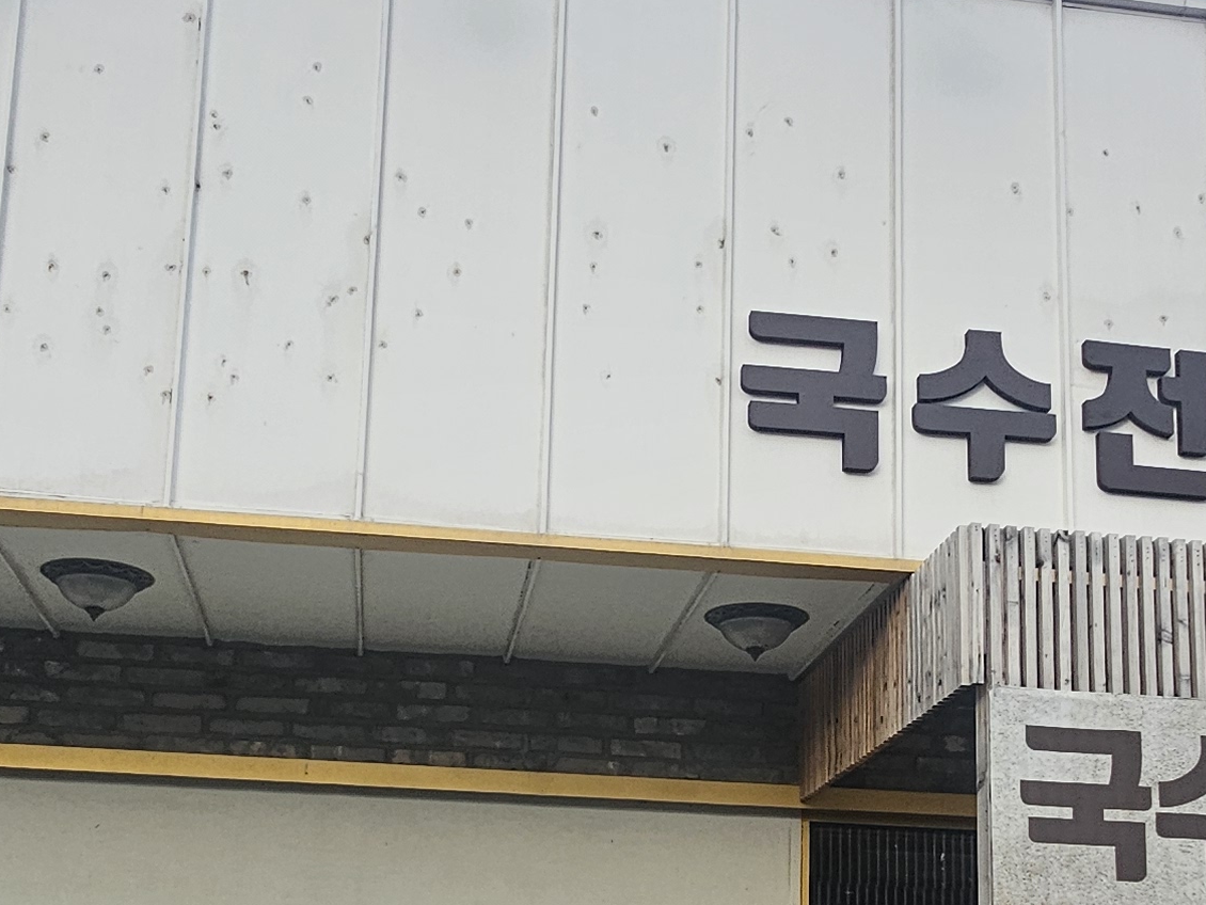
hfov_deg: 41.2
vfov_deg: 30.6
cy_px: 755
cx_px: 602
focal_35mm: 46
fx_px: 1603
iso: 50
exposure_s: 1/919
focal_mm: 2.2
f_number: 2.2
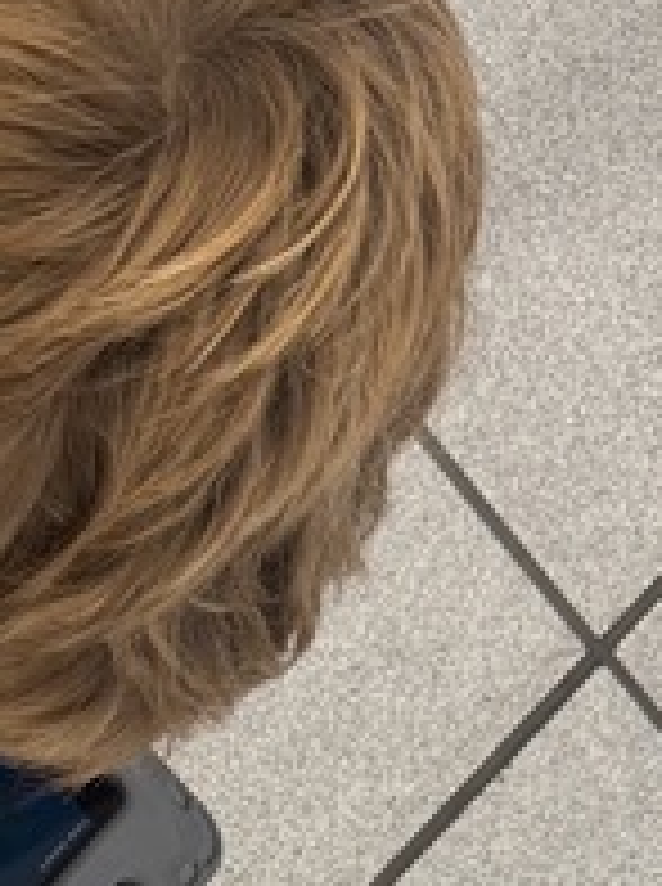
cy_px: 1759
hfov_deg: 11.6
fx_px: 3198
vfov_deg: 13.6
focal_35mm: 125
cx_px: -153
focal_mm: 6.76
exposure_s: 1/61
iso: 64
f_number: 1.78
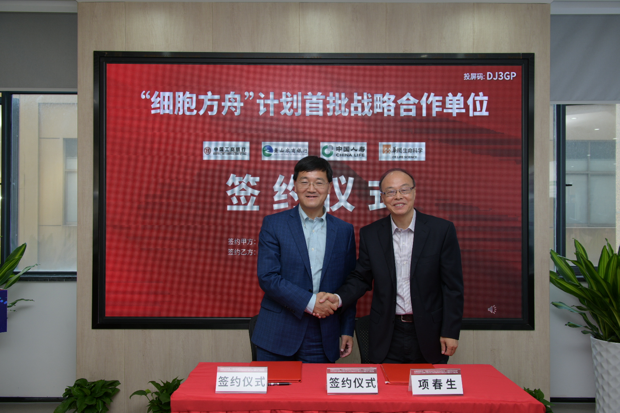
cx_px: 310
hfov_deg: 55.8
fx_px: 586
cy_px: 206
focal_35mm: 34
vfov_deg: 38.9
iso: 500
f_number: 6.3
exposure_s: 1/125
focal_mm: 34
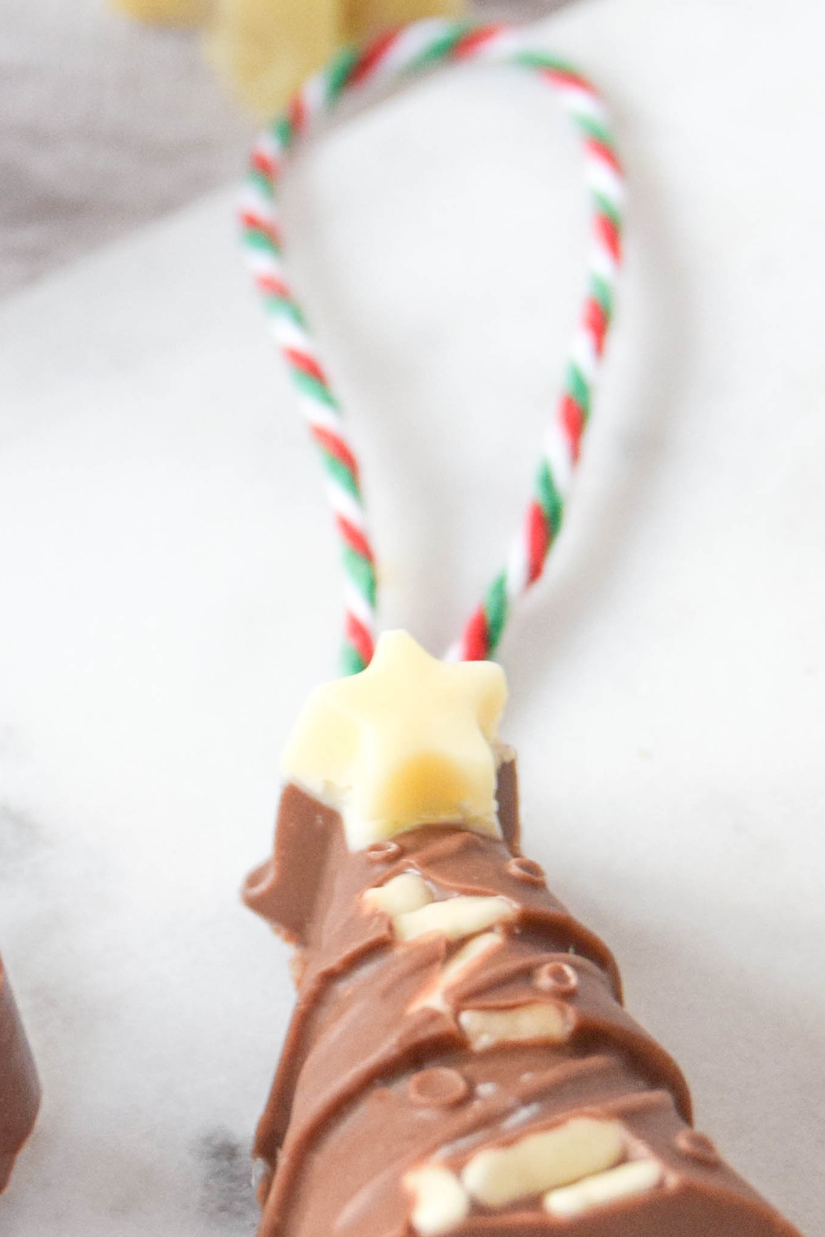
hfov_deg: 7.8
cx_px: 447
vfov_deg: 11.7
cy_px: 833
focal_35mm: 176
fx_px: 6047
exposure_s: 1/60
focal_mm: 40
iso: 560
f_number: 5
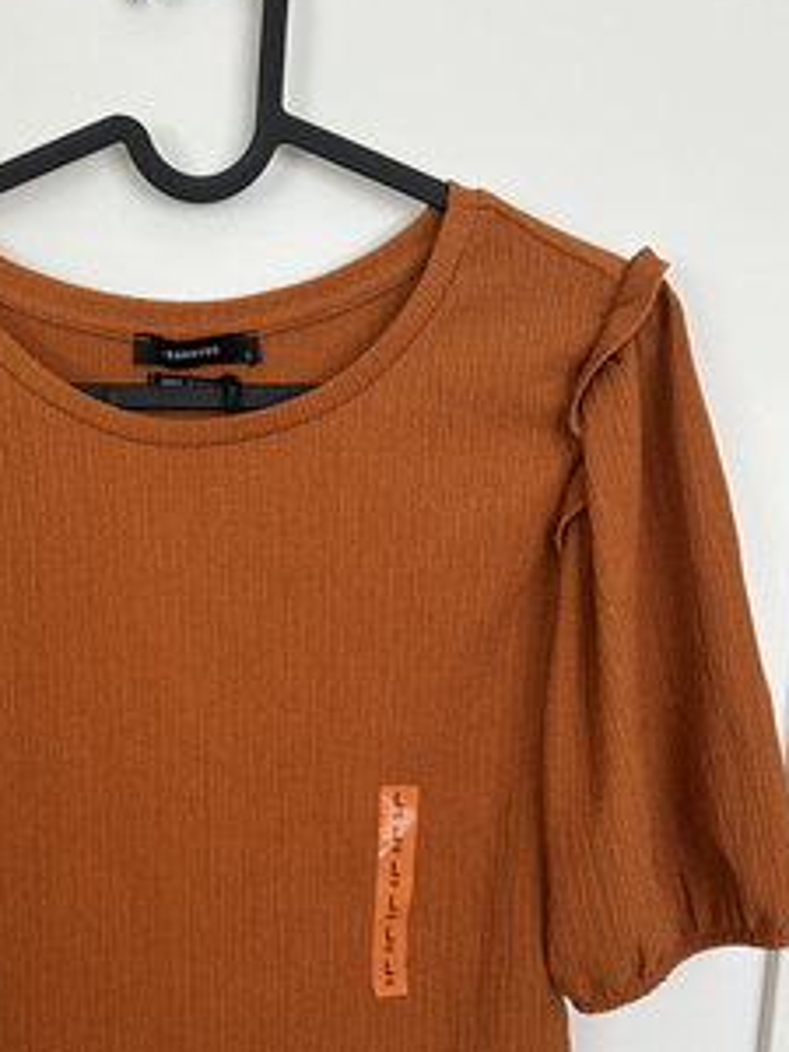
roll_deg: -0.7
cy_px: 771
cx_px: 195
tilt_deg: -10.3
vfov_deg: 45.4
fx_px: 1216
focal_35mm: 40
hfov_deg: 35.2
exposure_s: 1/121
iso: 100
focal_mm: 6.86
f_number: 1.78
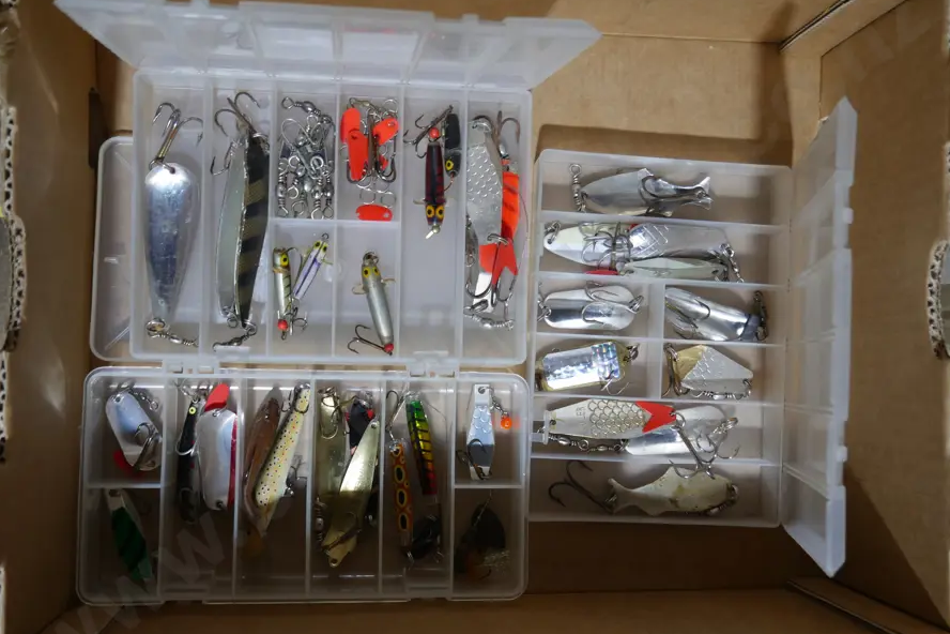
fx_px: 950
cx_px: 479
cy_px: 336
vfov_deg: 36.9
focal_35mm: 36
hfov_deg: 53.1
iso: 320
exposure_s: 1/60
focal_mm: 15
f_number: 3.6
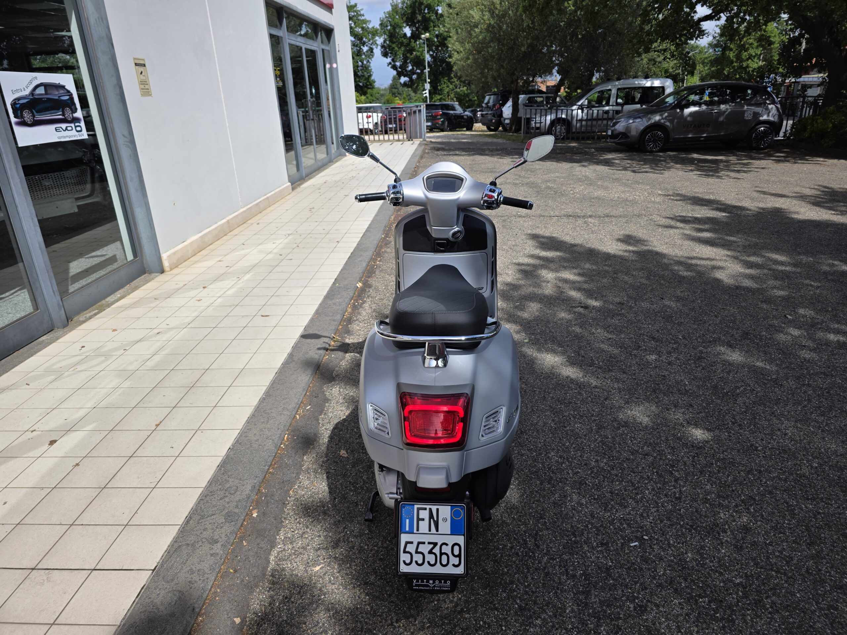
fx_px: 563
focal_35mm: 23
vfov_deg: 58.9
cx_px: 424
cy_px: 318
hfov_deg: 73.9
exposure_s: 1/6150
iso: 80
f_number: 1.7
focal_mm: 6.3
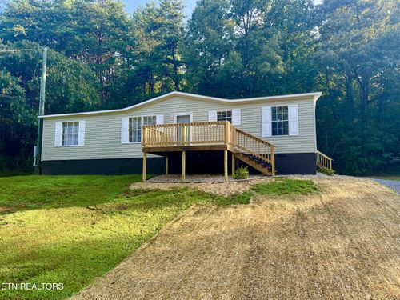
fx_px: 300
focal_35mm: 26
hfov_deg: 67.3
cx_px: 200
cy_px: 150
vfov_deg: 53.1
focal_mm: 5.7
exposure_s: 1/516
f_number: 1.5
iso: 50
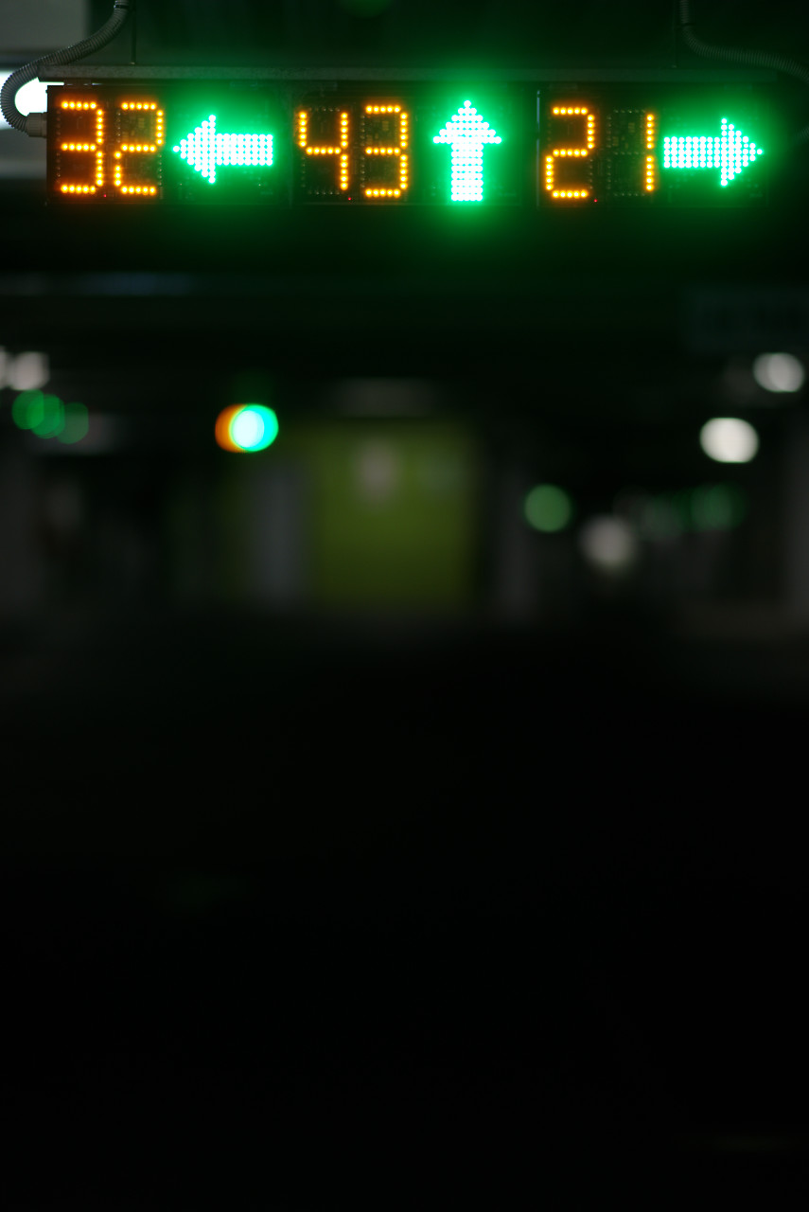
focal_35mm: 135
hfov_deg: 10.2
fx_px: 4544
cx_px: 404
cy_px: 606
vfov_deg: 15.2
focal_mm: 135
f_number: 1.8
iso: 200
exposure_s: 1/125
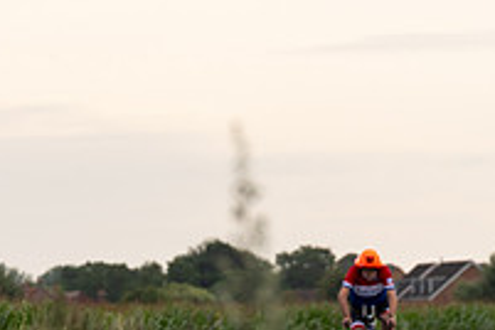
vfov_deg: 2.7
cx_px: -202
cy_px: 97
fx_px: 6957
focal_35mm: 506
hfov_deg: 4.1
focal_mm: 175
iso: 250
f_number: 10
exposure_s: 1/200
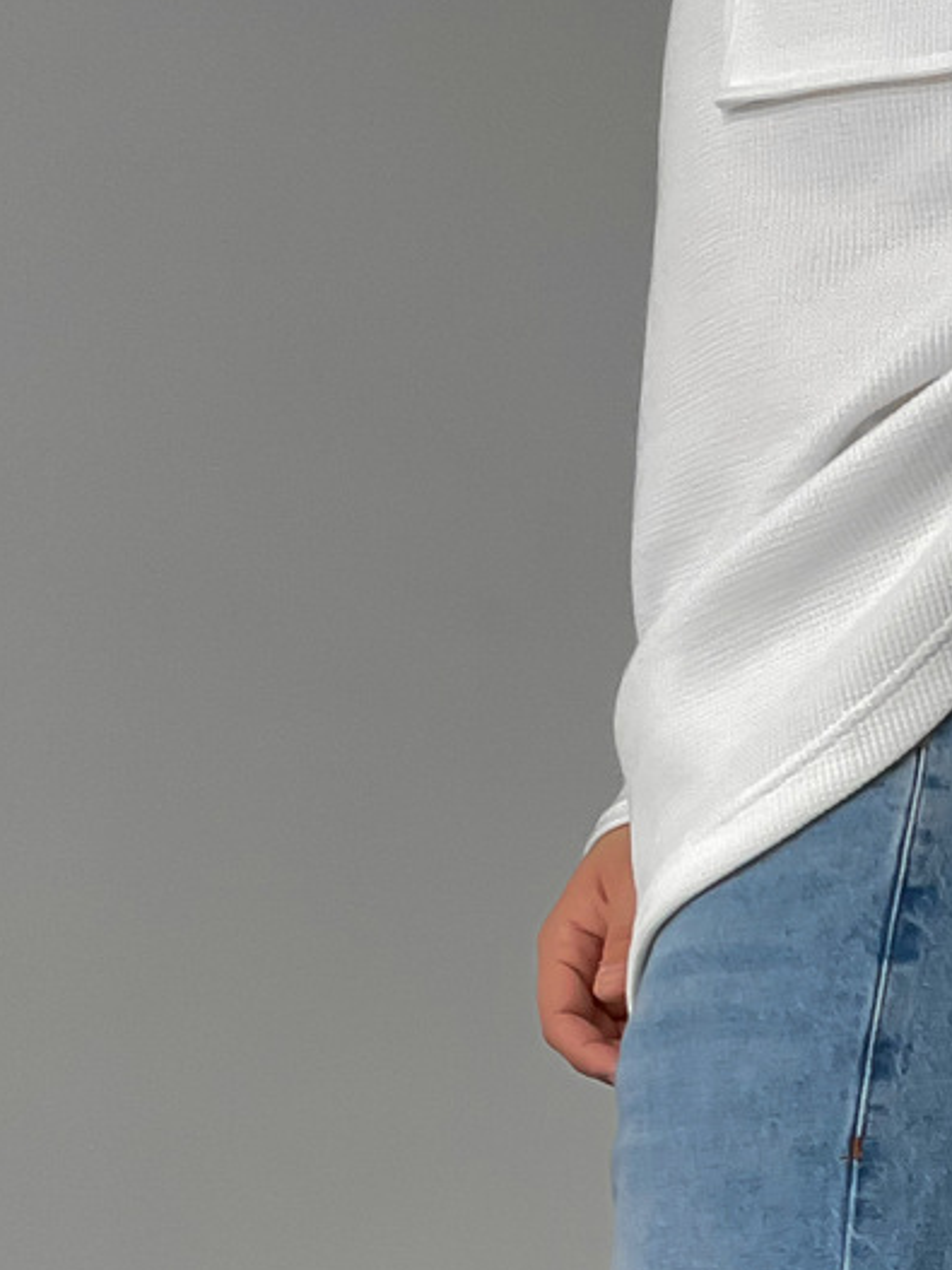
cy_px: 1651
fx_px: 3228
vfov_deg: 20.4
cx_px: 1029
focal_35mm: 88
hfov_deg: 16.3
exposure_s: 1/120
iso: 64
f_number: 1.8
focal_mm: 3
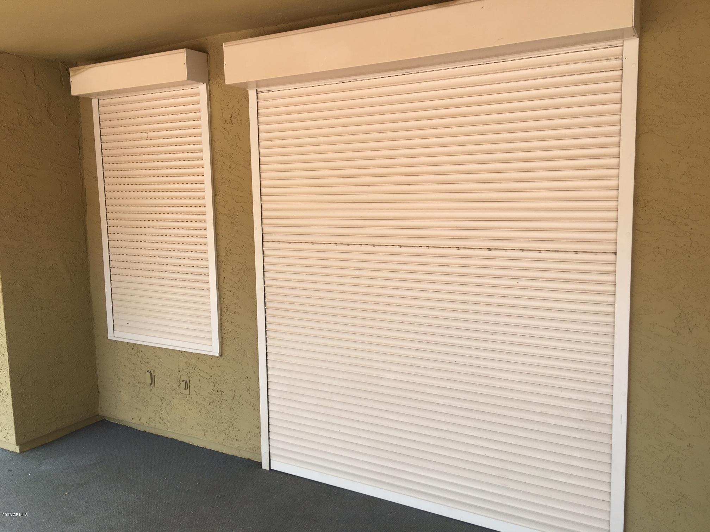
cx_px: 355
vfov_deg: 48.2
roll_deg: +1.1
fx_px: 595
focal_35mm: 29
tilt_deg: -5.1
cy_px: 266
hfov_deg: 61.7
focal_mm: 4.15
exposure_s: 1/120
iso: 25
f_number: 2.2
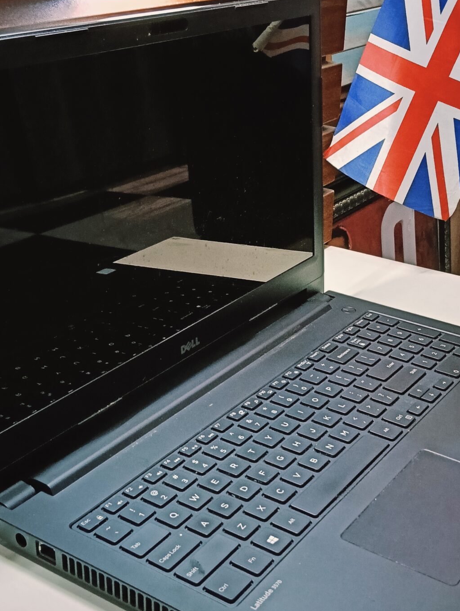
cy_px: 263
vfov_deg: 37.4
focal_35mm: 51
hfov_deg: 28.6
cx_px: 254
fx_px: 901
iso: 800
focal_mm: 3.98
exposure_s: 1/33.3
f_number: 1.8
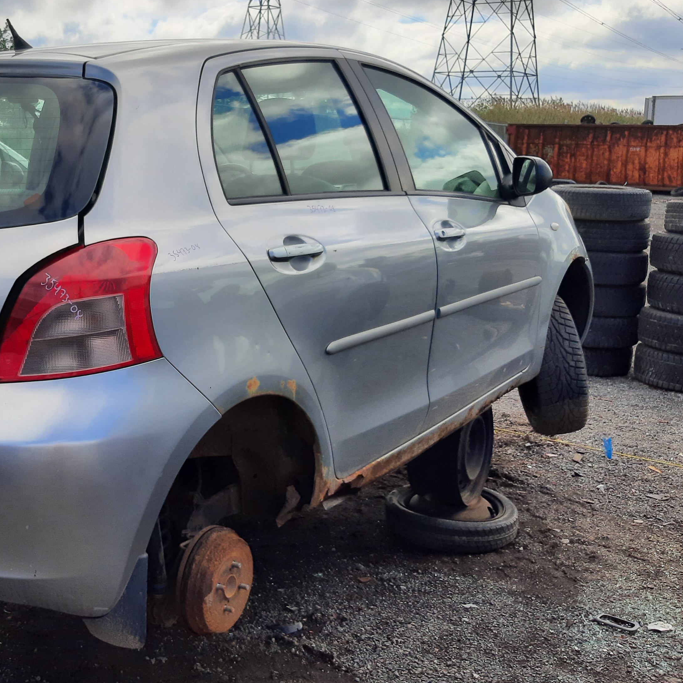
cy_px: 289
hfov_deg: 38.0
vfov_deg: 39.9
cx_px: 103
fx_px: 938
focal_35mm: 42
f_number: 1.7
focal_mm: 3.92
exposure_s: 1/1408
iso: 40
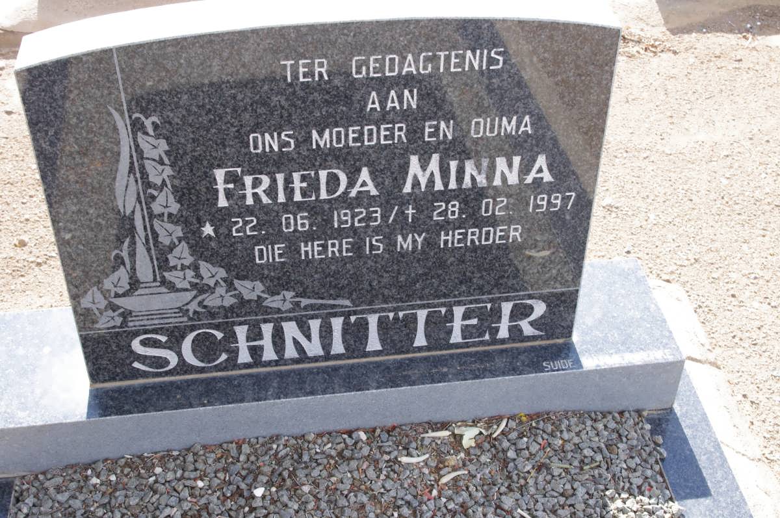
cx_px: 390
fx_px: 1060
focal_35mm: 49
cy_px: 259
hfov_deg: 40.4
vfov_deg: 27.5
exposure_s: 1/125
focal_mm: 32.5
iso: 800
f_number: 11
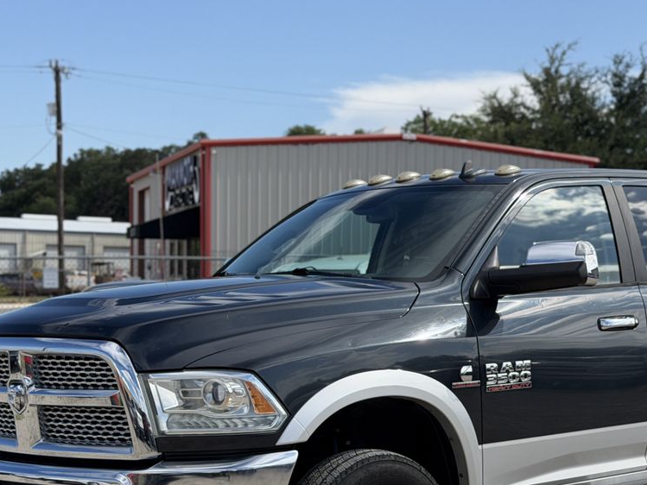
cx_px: 485
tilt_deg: -3.1
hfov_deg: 23.6
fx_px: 1533
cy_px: 355
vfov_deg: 17.9
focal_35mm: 82
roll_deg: -0.8
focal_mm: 6.76
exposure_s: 1/4098
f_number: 1.78
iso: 64
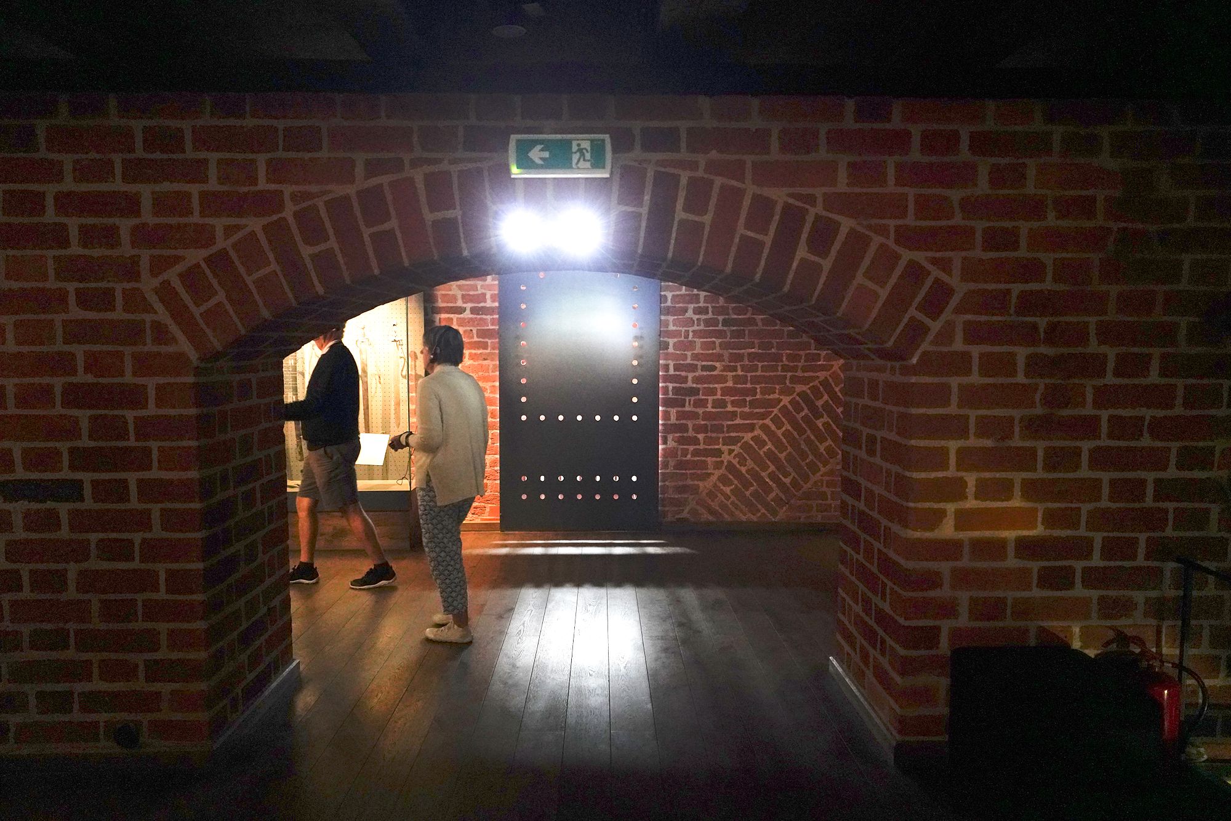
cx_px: 616
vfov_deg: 53.1
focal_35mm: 24
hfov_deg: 73.7
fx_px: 821
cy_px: 410
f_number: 2.8
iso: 6400
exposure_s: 1/80
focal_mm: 24
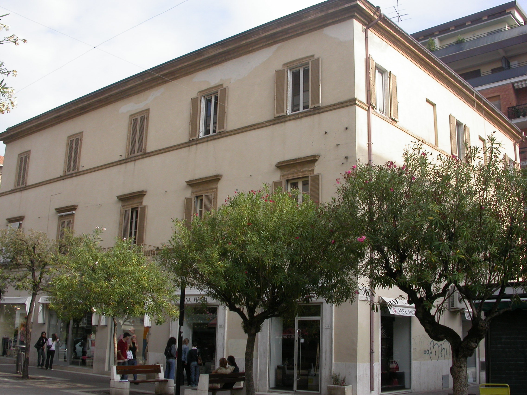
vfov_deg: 37.7
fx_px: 579
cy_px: 198
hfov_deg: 49.0
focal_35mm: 38
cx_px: 264
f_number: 6.7
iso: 100
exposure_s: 1/205
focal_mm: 7.85
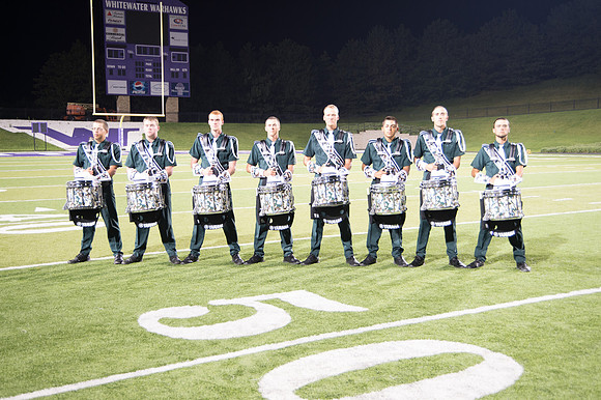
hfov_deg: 43.6
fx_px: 751
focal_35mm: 45
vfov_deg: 29.8
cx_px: 300
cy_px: 200
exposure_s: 1/20
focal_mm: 45
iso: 1000
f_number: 5
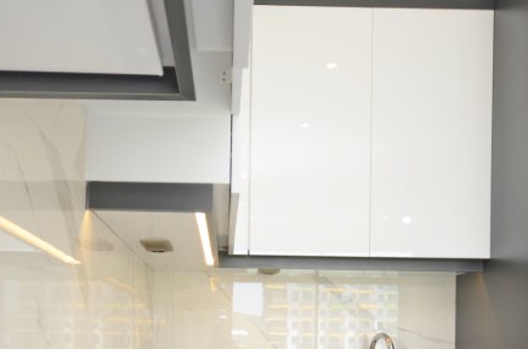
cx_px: 239
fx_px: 585
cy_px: 333
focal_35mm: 40
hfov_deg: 48.5
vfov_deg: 31.2
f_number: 4
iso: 220
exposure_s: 1/60
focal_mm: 10
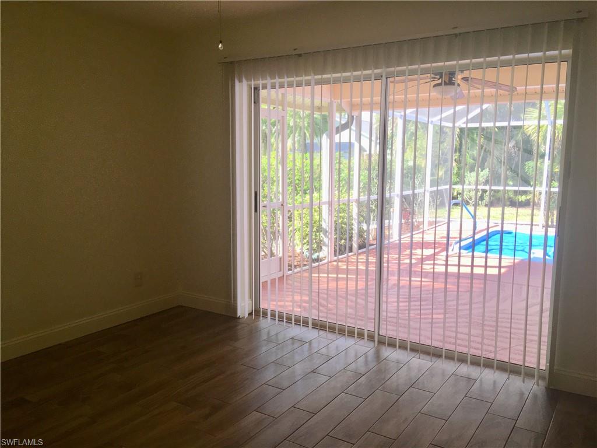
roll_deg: -1.7
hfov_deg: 61.7
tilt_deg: -5.8
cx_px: 298
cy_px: 224
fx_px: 500
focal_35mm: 29
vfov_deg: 48.2
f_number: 2.2
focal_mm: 4.15
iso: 40
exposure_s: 1/120
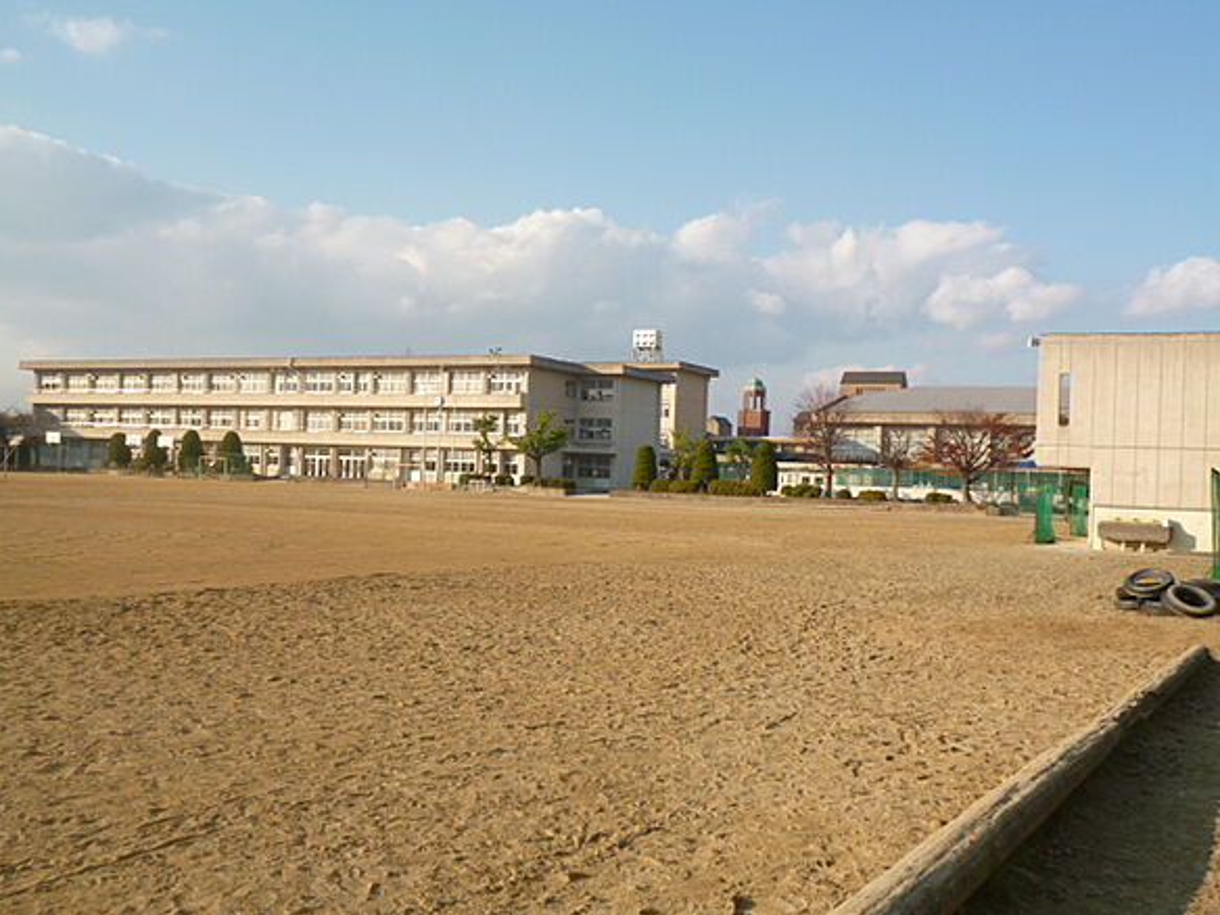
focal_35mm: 37
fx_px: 1304
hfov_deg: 50.1
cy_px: 466
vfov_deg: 38.7
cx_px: 610
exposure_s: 1/80
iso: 100
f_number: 10
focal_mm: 6.4
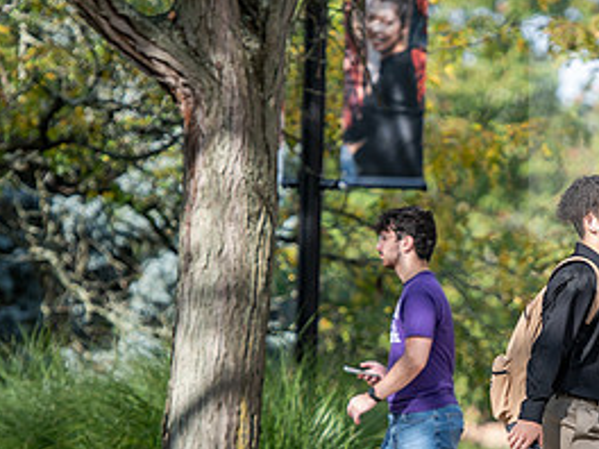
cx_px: 512
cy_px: 362
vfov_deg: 4.1
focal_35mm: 365
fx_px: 6316
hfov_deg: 5.4
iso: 100
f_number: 2.8
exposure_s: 1/400
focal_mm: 160
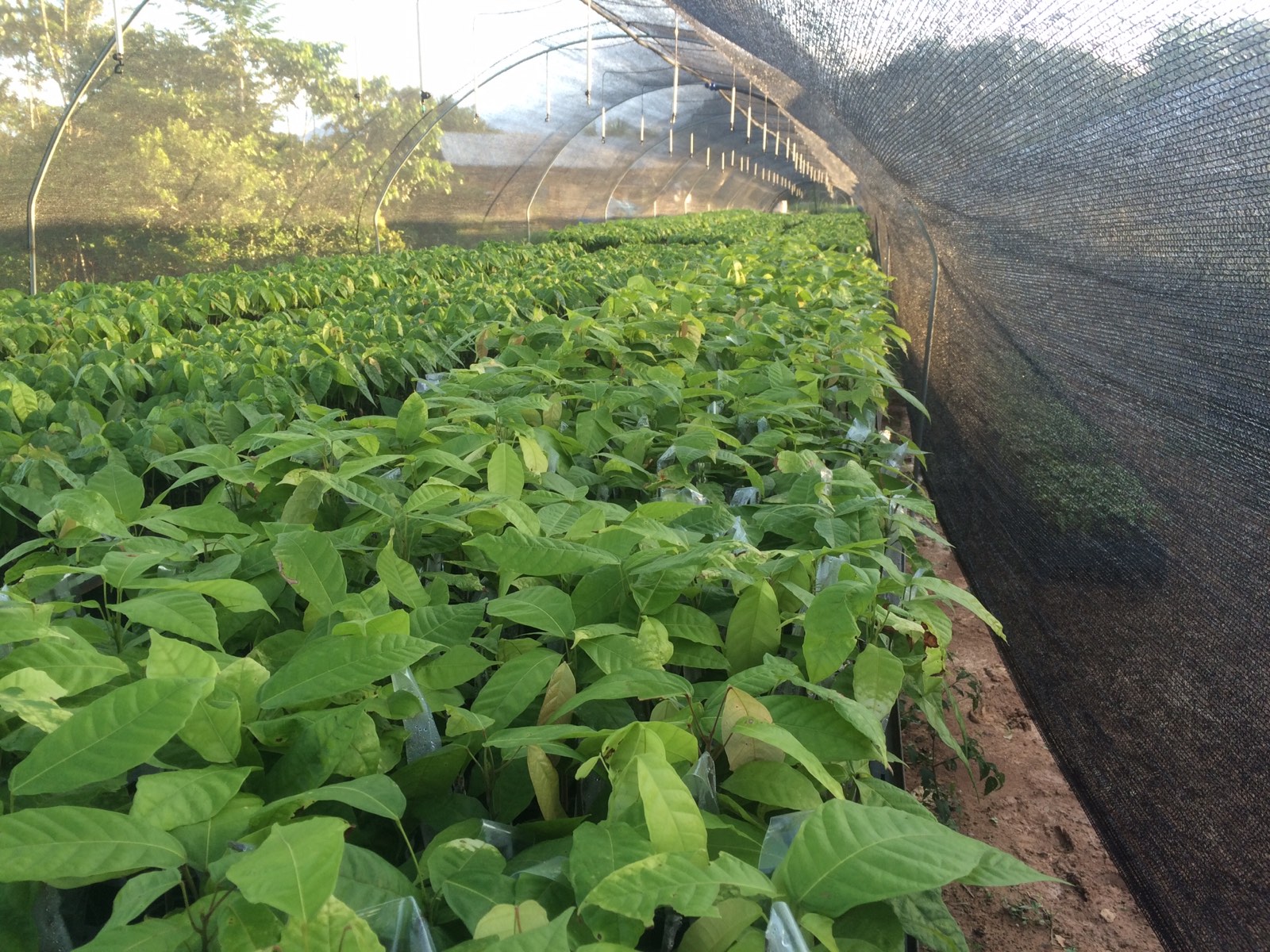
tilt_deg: -16.9
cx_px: 635
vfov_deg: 48.2
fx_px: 1064
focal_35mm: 29
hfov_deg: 61.7
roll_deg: +1.3
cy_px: 476
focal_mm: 4.15
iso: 40
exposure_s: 1/60
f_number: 2.2
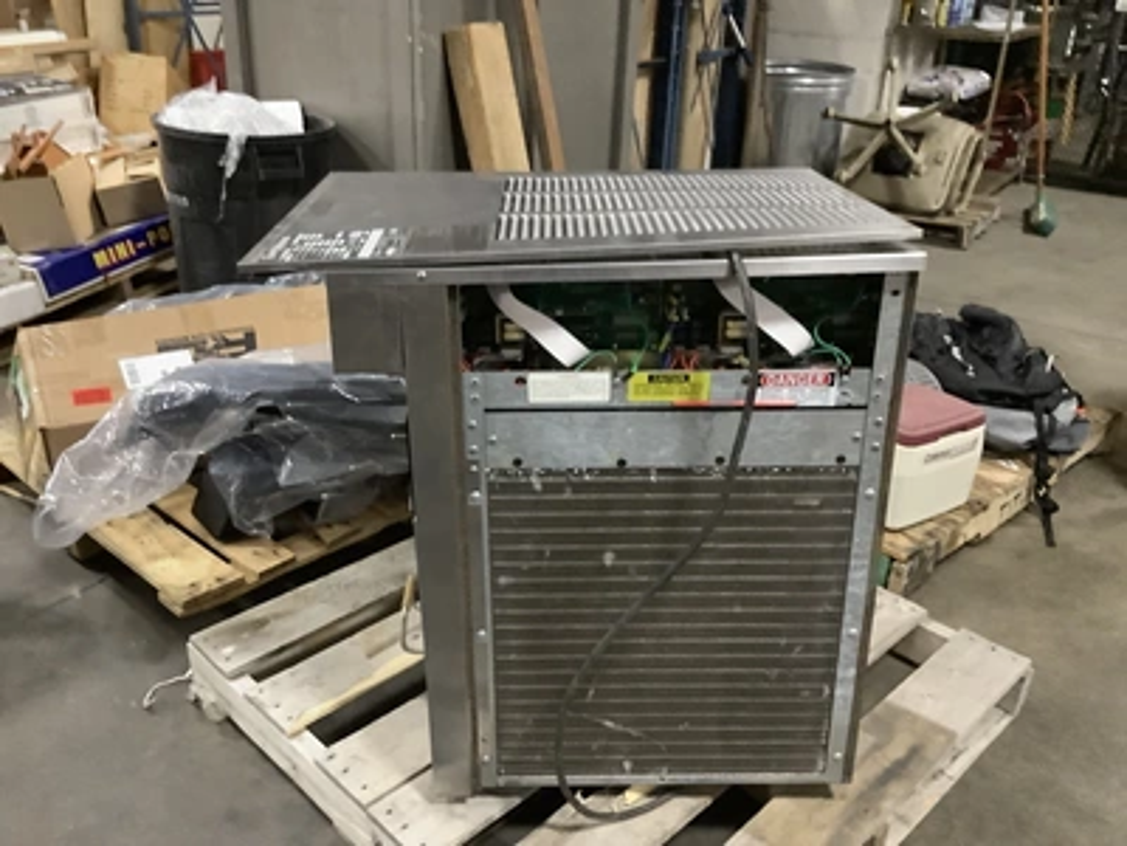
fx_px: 1009
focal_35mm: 31
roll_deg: -1.7
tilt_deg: -26.4
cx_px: 564
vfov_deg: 45.4
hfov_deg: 58.4
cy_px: 423
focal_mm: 3.3
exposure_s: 1/30
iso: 800
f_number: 2.4
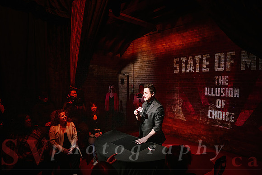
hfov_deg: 72.9
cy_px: 88
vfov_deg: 52.4
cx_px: 131
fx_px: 178
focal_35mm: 24
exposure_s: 1/125
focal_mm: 24
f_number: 2.8
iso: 3200
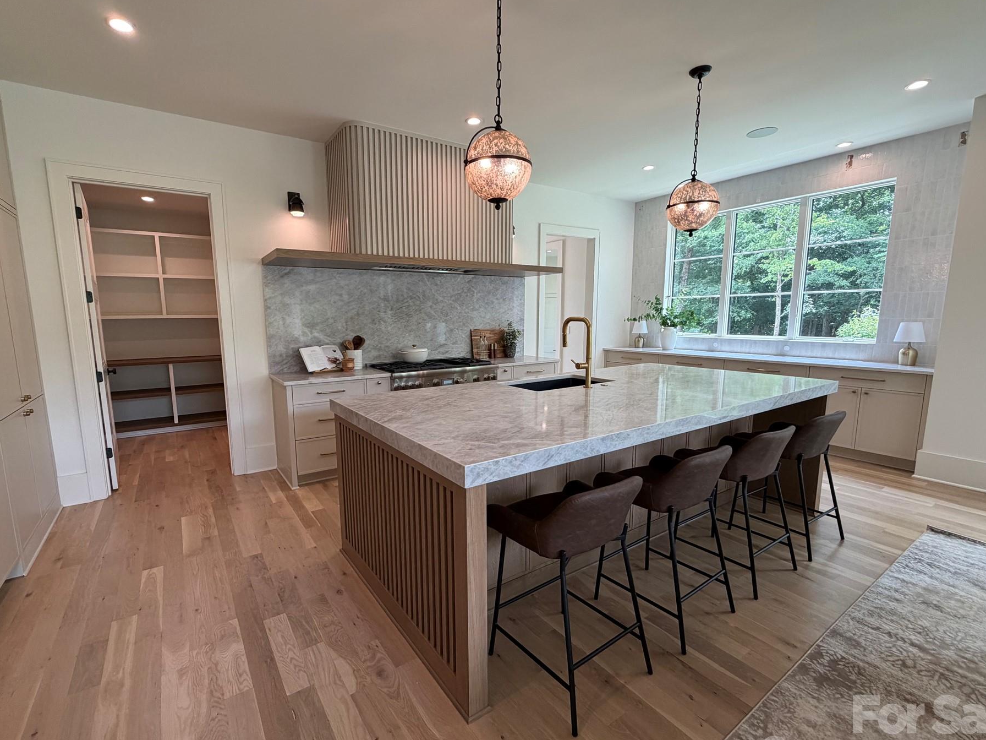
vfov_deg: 78.1
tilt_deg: -8.9
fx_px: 456
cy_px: 380
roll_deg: -0.2
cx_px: 465
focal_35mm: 16
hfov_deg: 94.4
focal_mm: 2.22
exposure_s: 1/120
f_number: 2.2
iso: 160
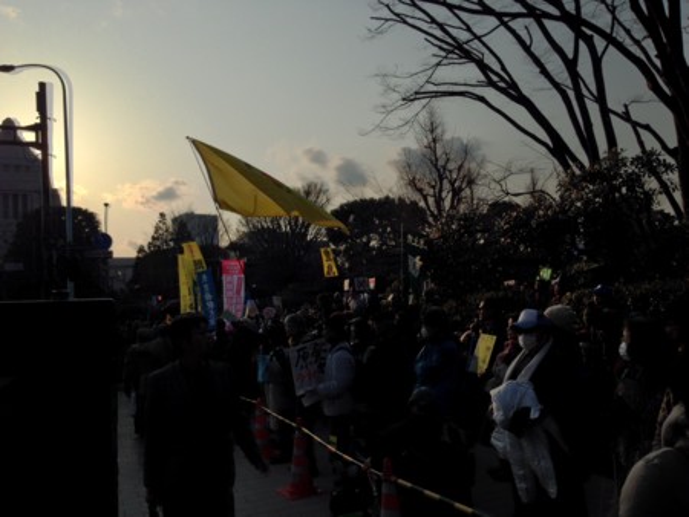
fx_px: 657
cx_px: 344
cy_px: 258
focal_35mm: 33
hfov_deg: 55.3
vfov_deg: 43.0
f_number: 2.4
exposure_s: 1/3012
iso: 50
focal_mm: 4.12
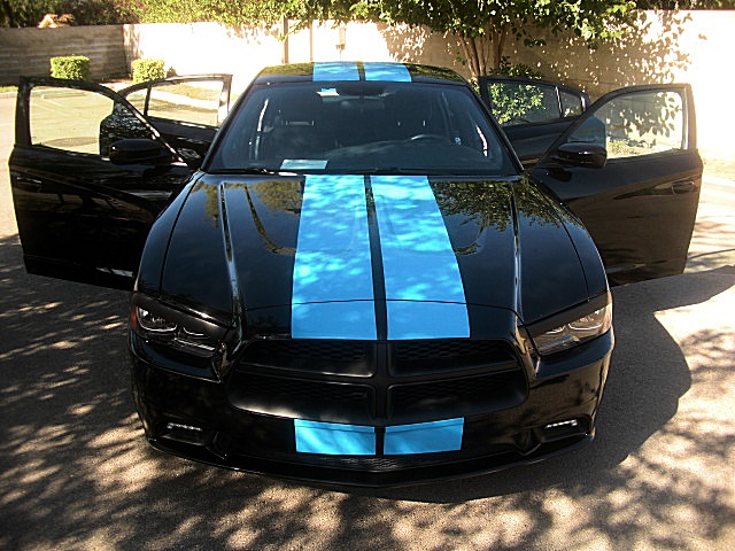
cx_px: 368
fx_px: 764
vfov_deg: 39.7
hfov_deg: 51.4
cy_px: 276
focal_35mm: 36
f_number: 2.8
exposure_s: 1/200
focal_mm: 6.3
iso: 50
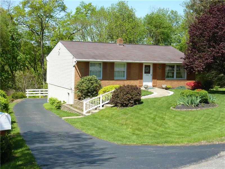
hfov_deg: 34.9
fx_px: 357
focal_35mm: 55
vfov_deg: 26.6
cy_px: 84
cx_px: 112
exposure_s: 1/400
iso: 80
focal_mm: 9.1
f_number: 3.9
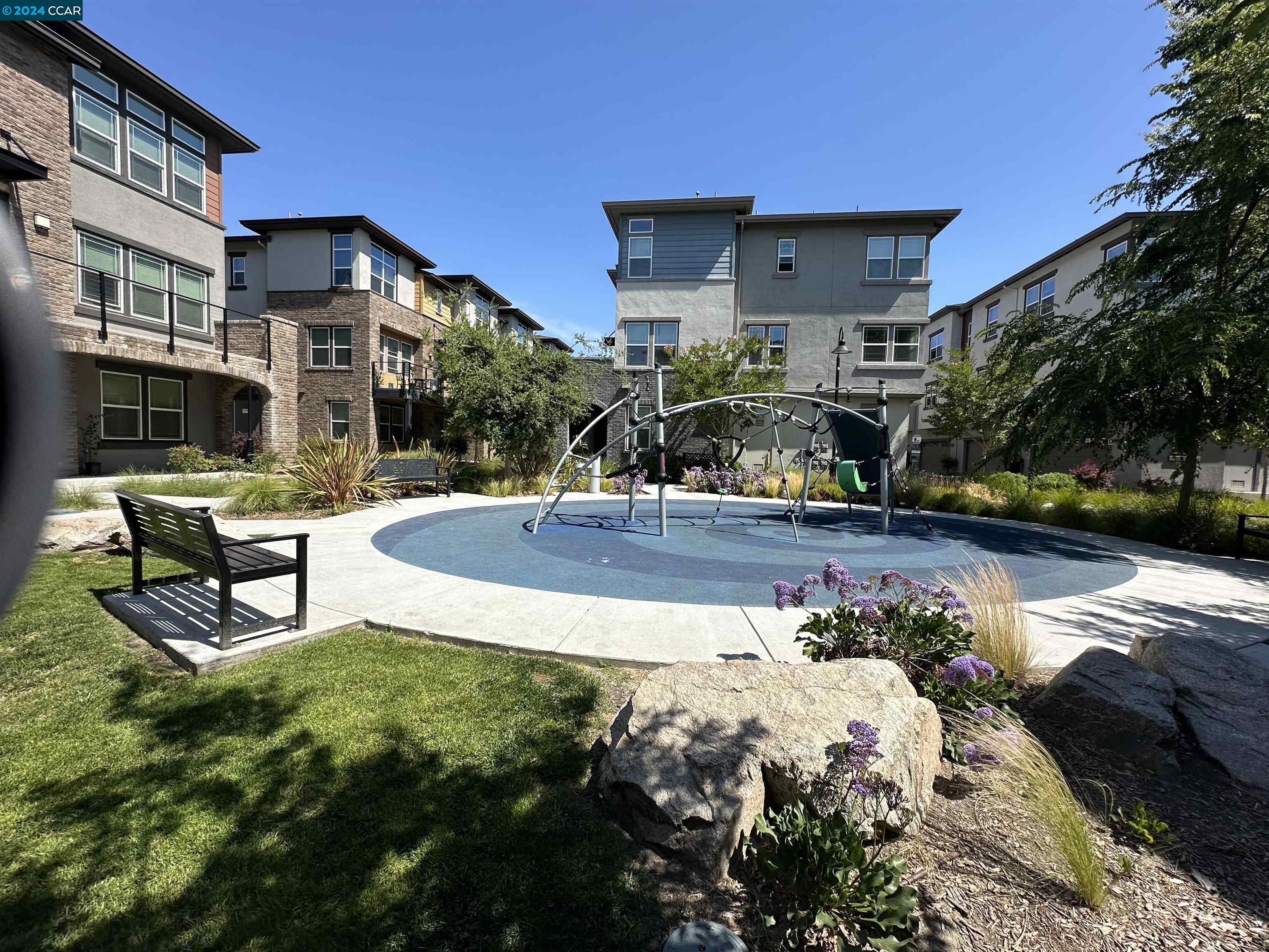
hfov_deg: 102.1
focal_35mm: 14
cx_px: 634
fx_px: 513
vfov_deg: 85.7
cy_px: 476
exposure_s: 1/1742
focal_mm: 2.22
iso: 50
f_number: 2.2
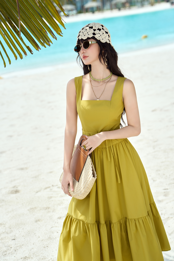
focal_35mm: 67
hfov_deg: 20.3
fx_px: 486
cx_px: 87
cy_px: 130
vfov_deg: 30.1
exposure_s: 1/640
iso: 100
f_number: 3.5
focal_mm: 67
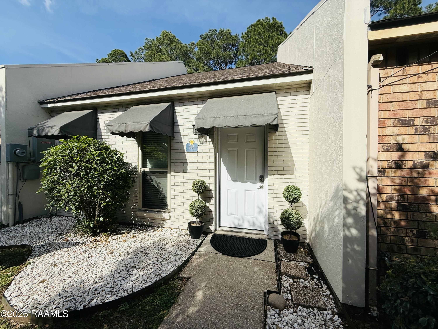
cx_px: 219
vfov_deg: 85.7
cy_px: 164
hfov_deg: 102.1
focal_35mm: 14
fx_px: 177
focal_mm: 2.22
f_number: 2.2
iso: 50
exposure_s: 1/3891
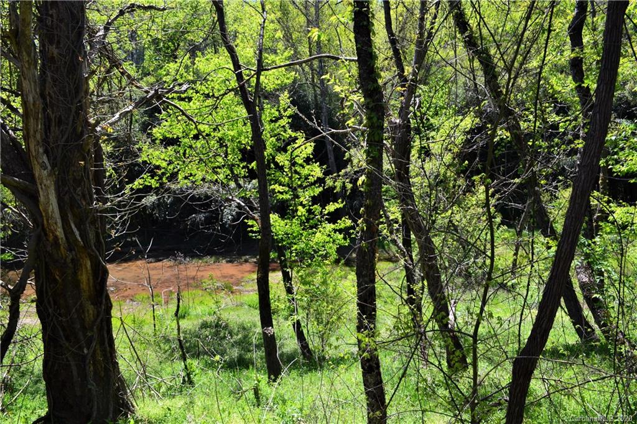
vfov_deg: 47.9
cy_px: 212
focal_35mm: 27
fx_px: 478
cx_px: 318
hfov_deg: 67.4
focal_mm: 18
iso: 400
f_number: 10
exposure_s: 1/200
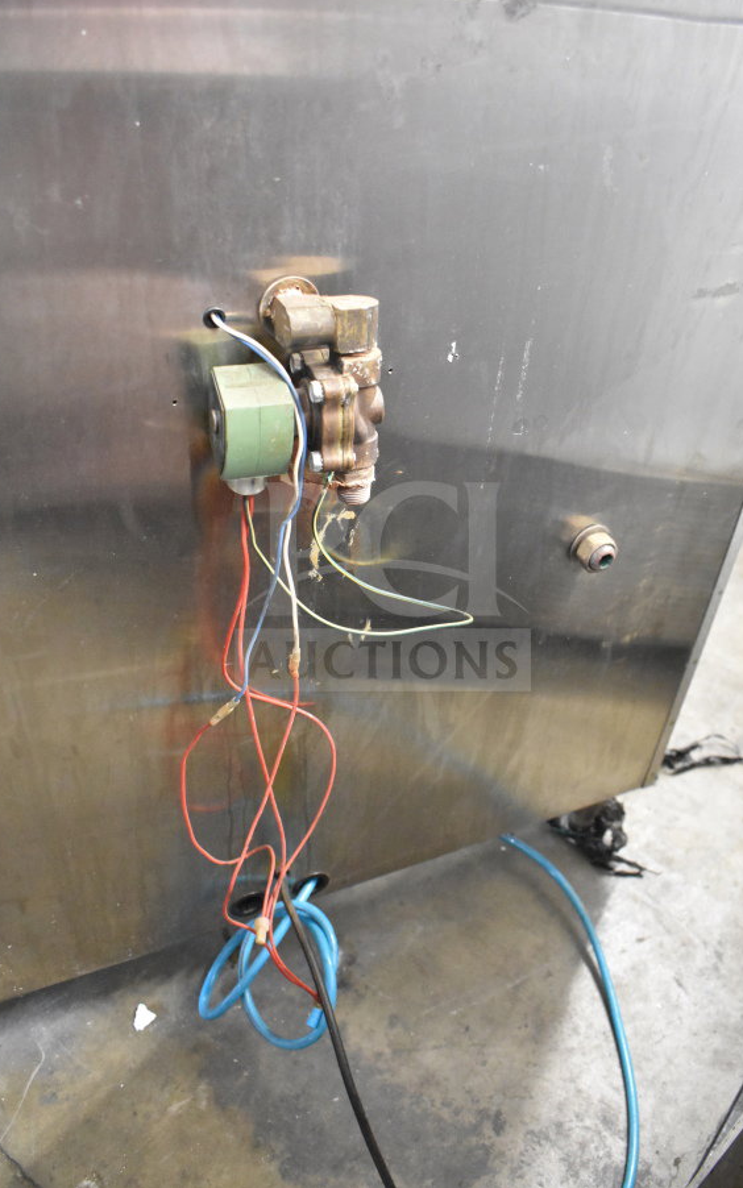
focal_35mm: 31
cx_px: 382
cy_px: 587
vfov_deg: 61.2
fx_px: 1004
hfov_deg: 40.6
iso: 6400
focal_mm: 20
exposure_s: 1/40
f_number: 3.5
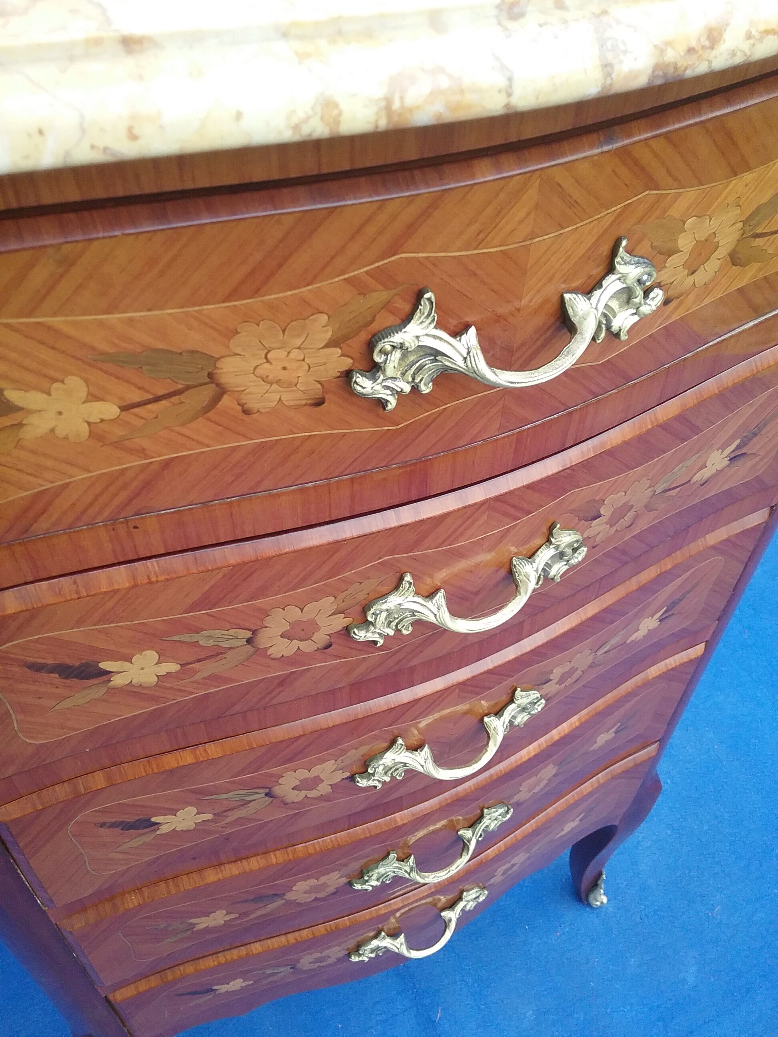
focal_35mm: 31
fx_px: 929
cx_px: 389
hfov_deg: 45.4
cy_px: 518
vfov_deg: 58.4
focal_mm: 3.3
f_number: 2.2
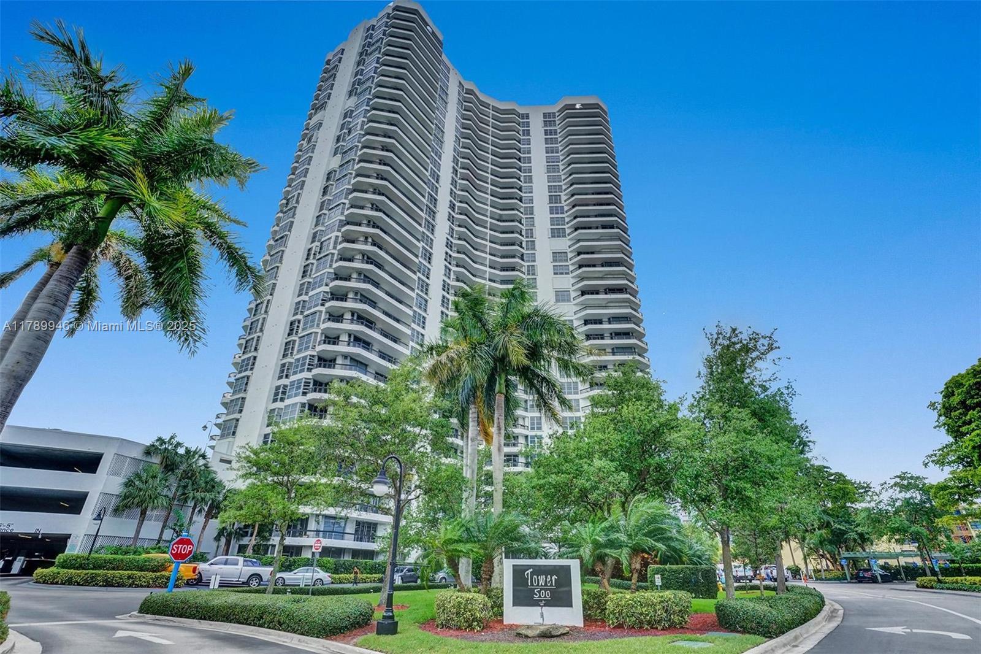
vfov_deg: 73.7
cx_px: 490
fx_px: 436
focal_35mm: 16
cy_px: 327
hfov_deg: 96.7
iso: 1250
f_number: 22
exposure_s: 1/500
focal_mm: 16
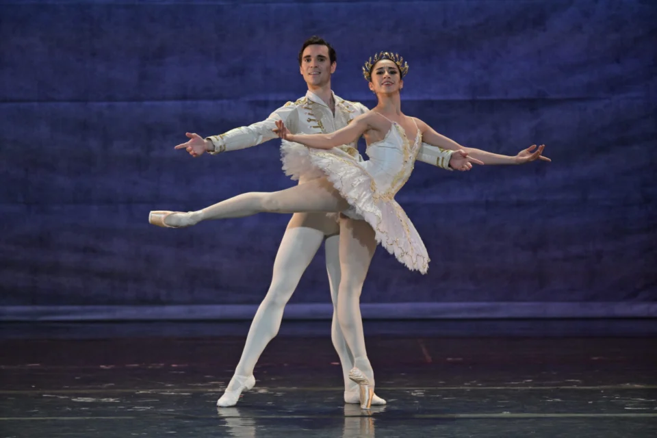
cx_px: 328
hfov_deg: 4.9
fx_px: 7664
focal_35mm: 420
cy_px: 219
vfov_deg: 3.3
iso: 4000
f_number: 4
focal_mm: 420
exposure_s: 1/400
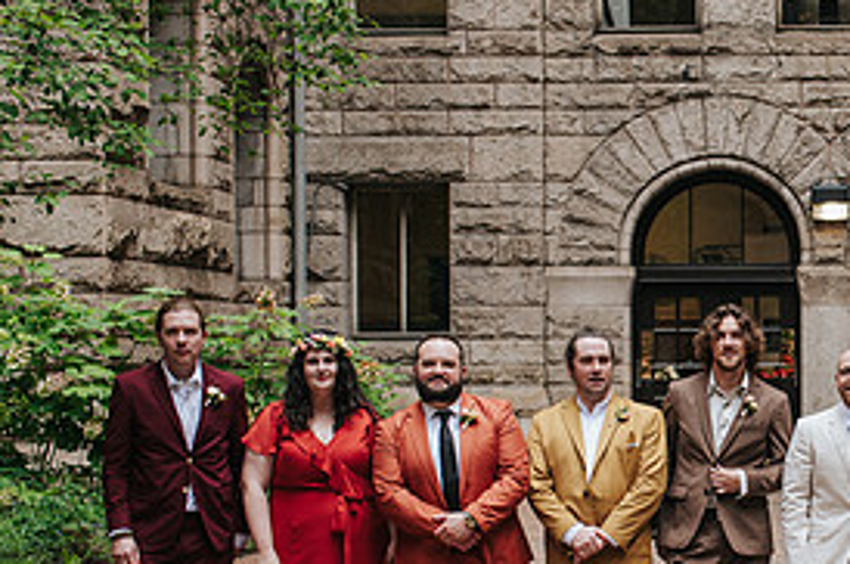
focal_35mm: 80
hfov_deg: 24.4
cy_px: 432
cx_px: 826
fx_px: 1887
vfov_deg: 16.9
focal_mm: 35
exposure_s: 1/400
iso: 560
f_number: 3.2
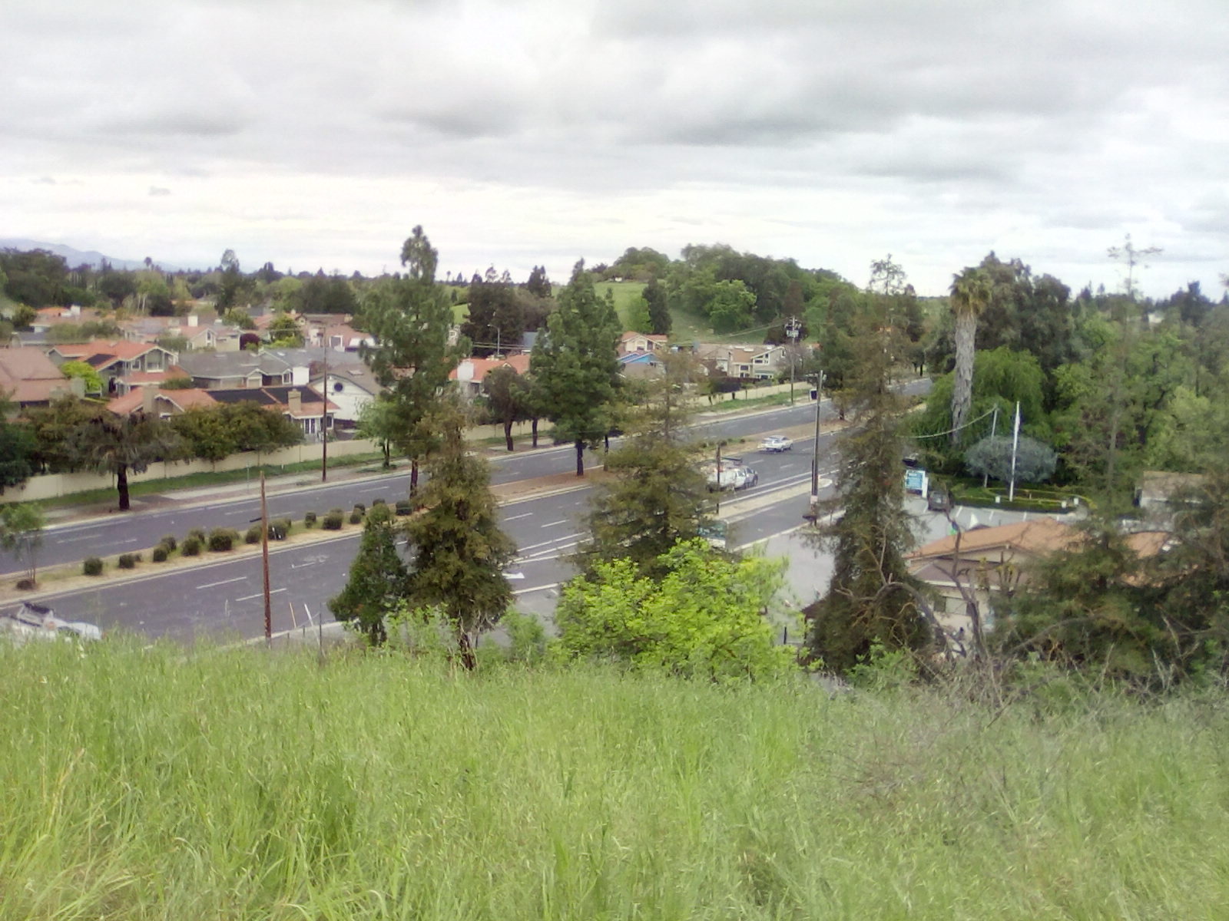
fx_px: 1243
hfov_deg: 52.6
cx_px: 614
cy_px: 460
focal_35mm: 35
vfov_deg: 40.7
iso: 56
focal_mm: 2.9
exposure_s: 1/347
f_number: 2.8
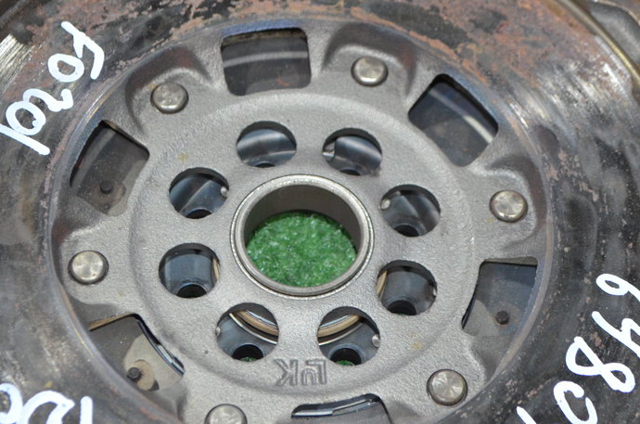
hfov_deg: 22.9
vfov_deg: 15.3
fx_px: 1579
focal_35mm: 89
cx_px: 335
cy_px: 219
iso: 1800
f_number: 5.3
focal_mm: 40
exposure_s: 1/60
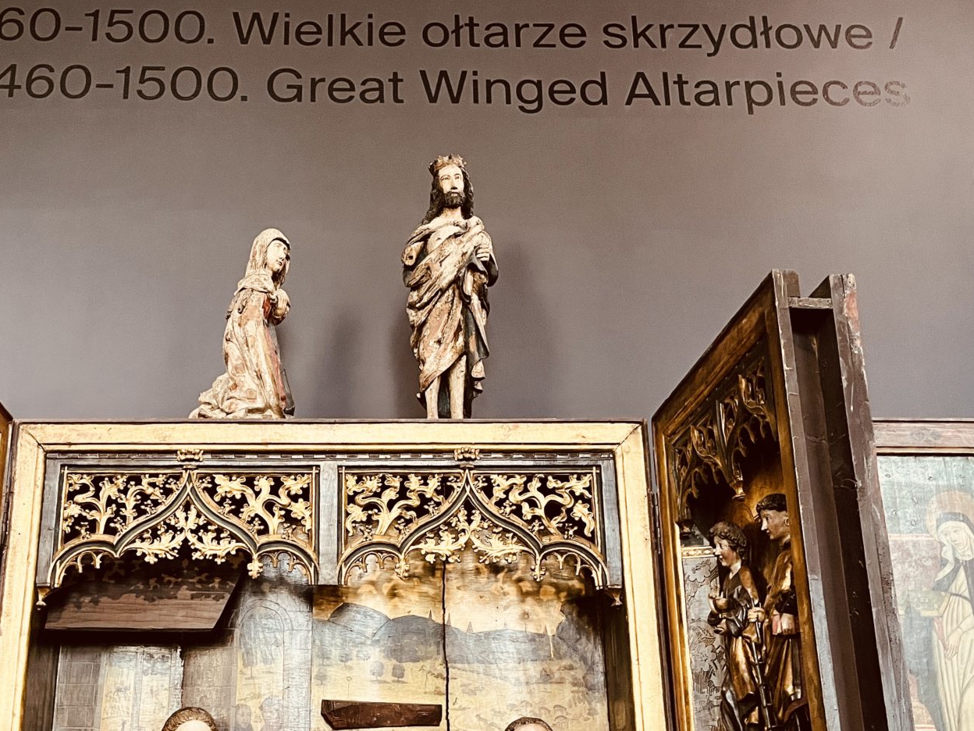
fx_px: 1125
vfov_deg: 35.8
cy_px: 457
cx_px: 322
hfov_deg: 46.1
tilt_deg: +17.6
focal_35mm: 40
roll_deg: -1.8
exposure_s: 1/52
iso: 320
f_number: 1.6
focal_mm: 5.1
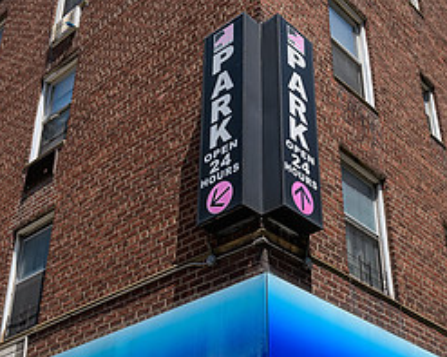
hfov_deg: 35.3
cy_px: 229
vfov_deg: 28.4
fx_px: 700
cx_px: 266
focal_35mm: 53
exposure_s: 1/2000
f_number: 4
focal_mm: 24
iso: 200
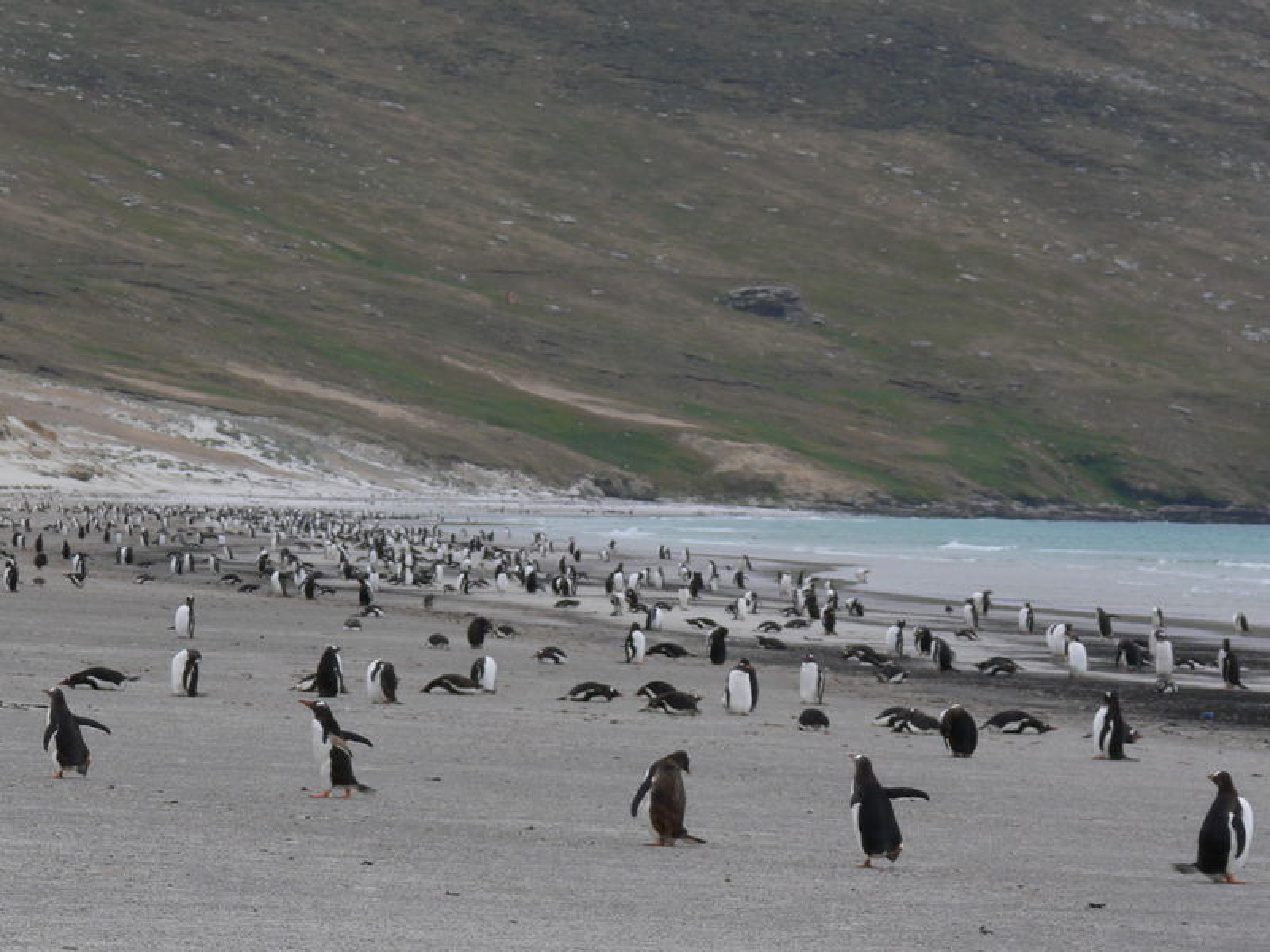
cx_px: 635
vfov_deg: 6.0
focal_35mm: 247
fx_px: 9062
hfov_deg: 8.0
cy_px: 476
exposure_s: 1/250
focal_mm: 40.9
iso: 80
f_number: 5.6
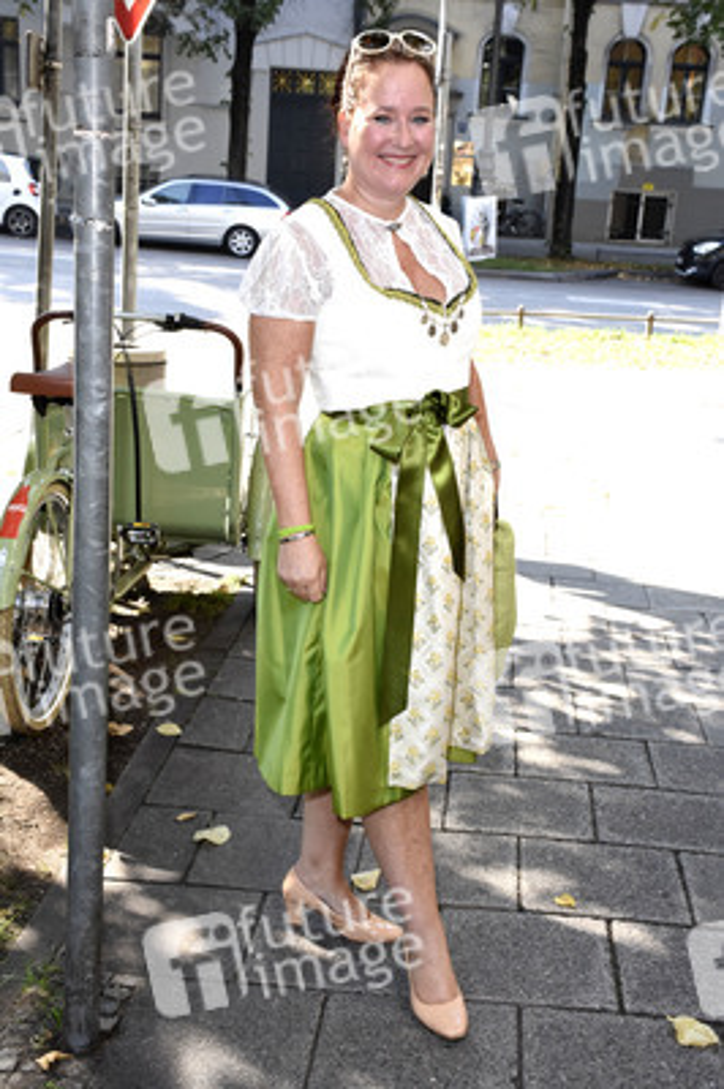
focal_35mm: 48
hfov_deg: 28.0
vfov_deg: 41.1
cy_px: 544
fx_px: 1450
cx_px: 362
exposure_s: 1/160
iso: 1000
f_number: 8
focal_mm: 32
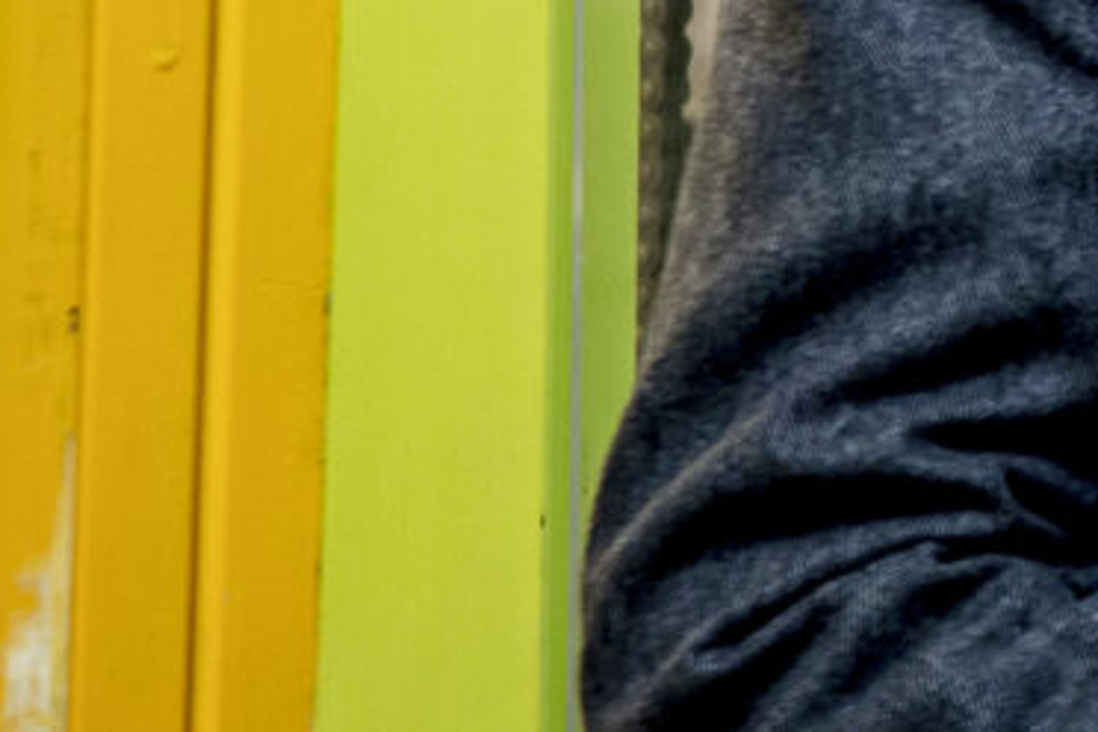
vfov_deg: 2.8
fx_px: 14700
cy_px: -223
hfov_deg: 4.2
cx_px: 3055
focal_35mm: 482
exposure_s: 1/80
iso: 640
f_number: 5
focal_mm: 70
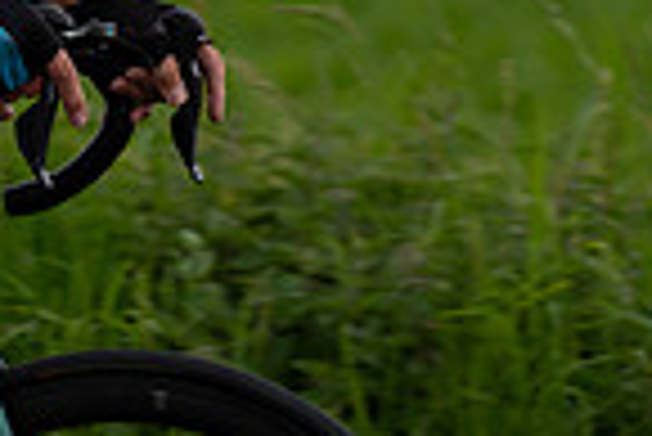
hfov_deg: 4.2
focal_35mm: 489
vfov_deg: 2.8
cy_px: -375
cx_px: -283
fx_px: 8865
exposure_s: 1/800
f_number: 3.2
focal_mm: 122
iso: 500
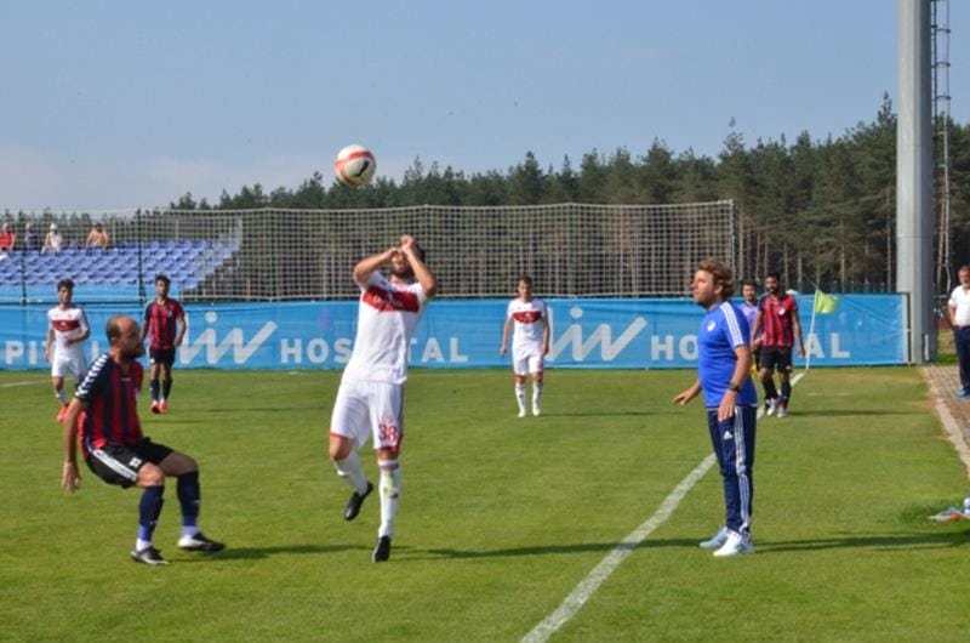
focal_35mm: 78
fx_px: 2097
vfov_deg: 17.4
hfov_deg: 26.0
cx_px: 485
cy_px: 322
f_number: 32
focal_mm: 52
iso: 1250
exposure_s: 1/250
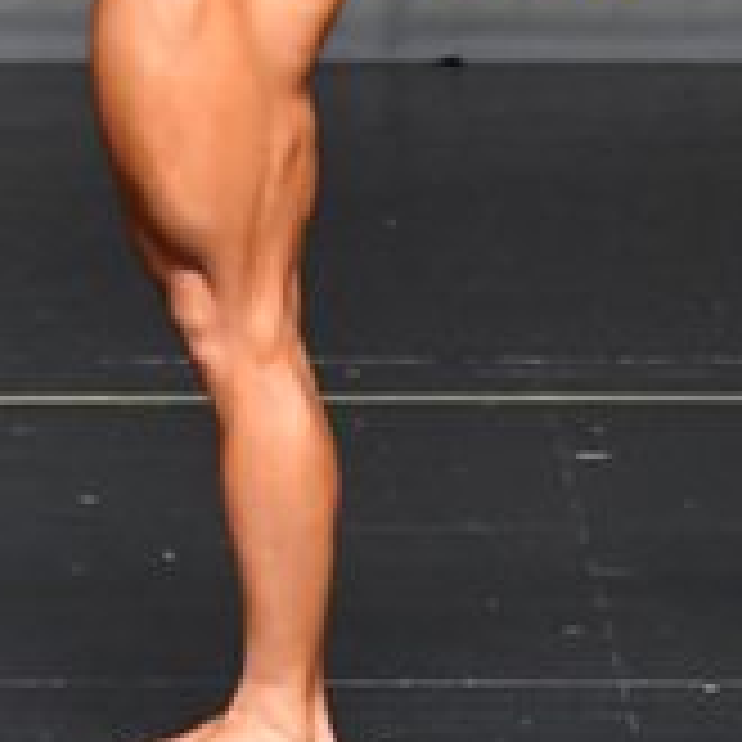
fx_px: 30484
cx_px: 304
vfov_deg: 1.4
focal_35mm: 1257
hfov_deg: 1.4
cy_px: -58
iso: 5000
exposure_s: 1/400
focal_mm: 210
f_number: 5.6
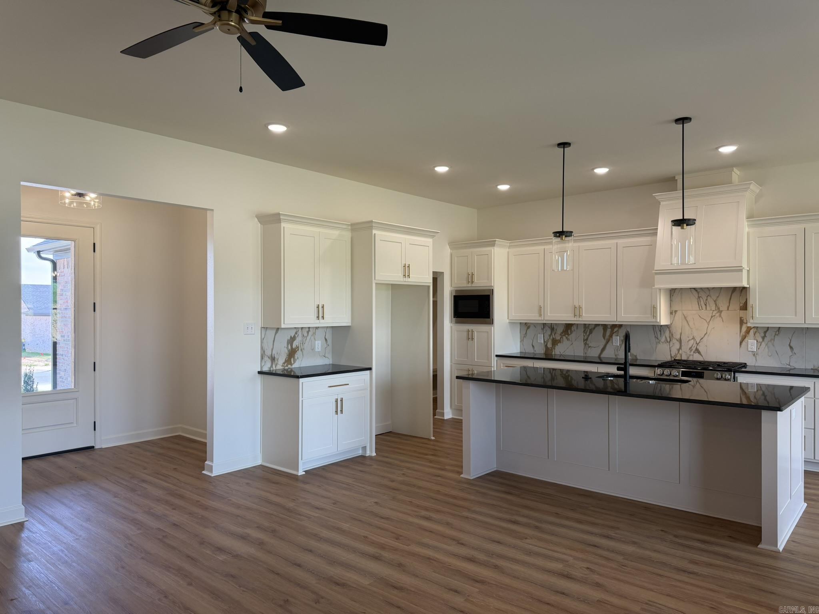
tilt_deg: -0.2
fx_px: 568
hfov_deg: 71.6
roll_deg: +0.6
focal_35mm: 24
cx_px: 410
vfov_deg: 56.8
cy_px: 307
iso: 100
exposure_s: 1/189
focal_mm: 6.76
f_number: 1.78
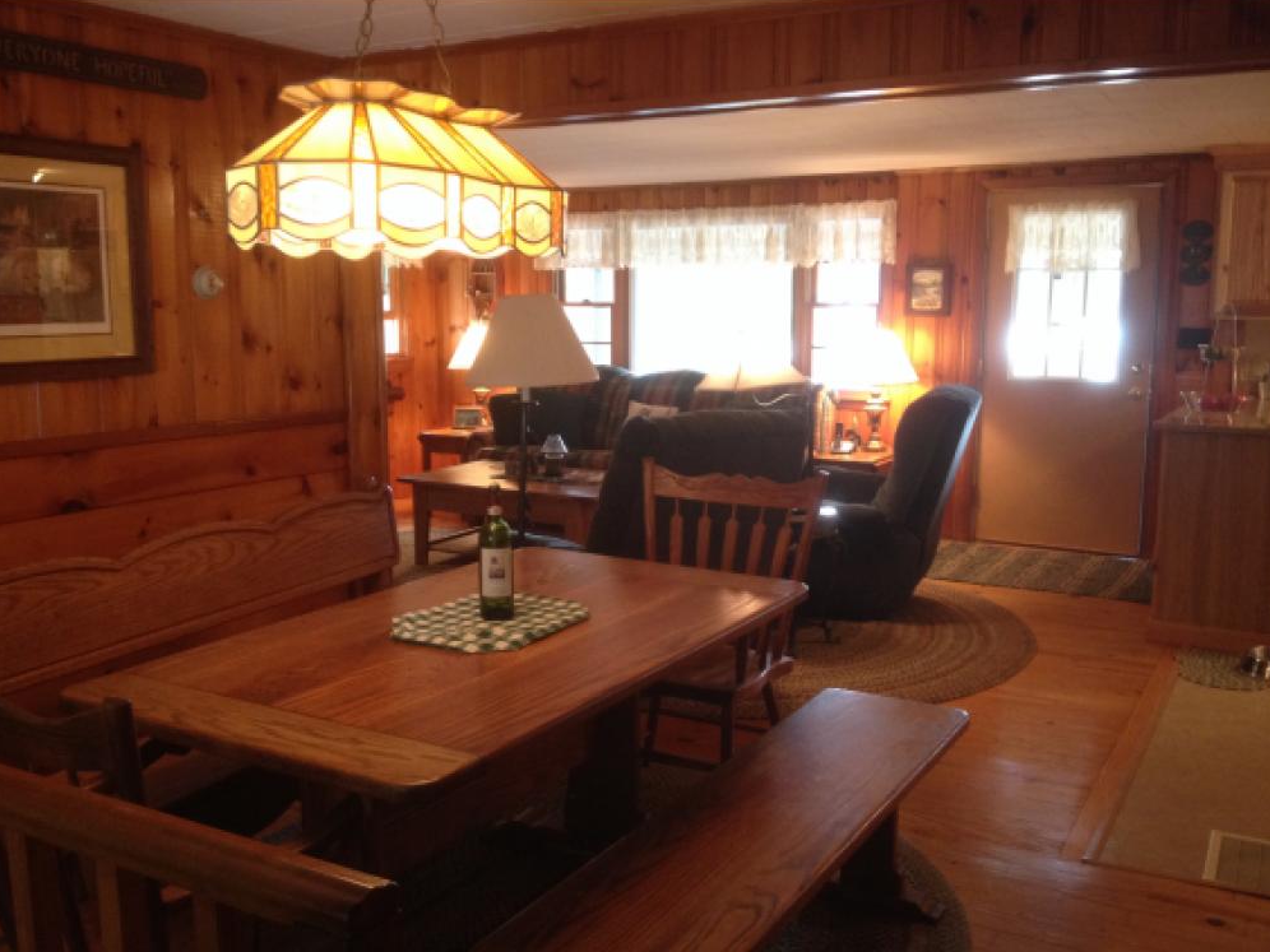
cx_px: 629
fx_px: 1321
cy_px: 484
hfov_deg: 51.4
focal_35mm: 36
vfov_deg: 39.7
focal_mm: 4.28
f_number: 2.4
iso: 200
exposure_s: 1/20
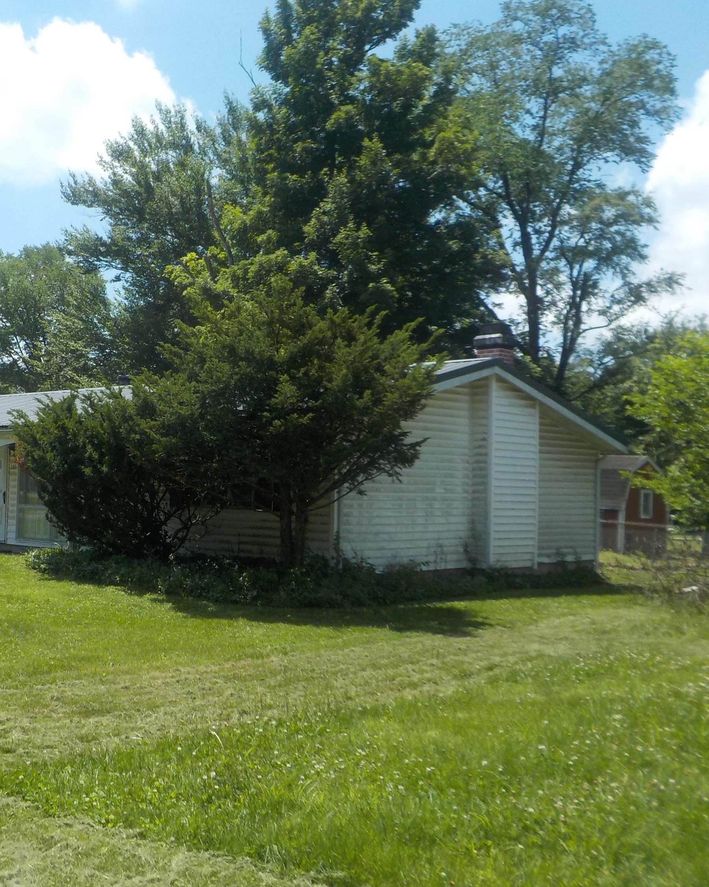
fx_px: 1049
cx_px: 236
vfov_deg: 45.8
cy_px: 439
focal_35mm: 40
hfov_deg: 36.9
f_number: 3.3
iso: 125
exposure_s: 1/1000
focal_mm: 4.1
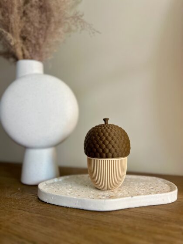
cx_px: 92
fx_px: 183
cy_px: 122
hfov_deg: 53.1
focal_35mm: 26
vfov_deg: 67.3
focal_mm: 5.7
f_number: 1.5
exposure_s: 1/60
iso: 200
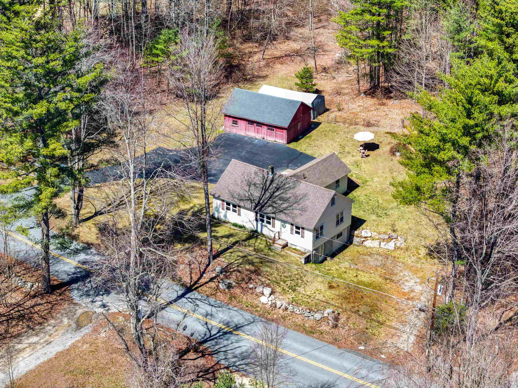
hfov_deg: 27.8
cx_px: 259
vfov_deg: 21.0
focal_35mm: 70
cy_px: 194
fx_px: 1047
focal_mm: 19.35
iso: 100
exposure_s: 1/640
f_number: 2.8
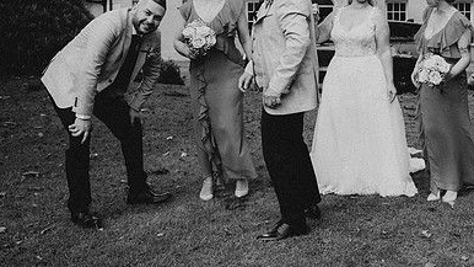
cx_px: 379
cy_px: 57
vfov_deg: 24.1
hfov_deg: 40.4
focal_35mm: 49
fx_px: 616
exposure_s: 1/500
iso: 125
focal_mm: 28
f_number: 2.8
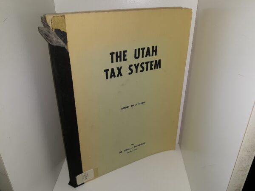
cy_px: 96
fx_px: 206
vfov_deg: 49.7
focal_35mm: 28
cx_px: 128
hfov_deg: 63.4
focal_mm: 3.7
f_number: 1.7
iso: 40
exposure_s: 1/169
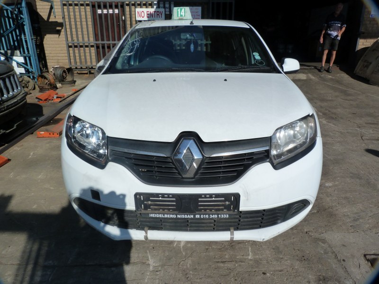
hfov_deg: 69.4
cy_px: 142
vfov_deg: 54.9
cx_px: 190
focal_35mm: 25
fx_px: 274
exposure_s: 1/640
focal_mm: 4.5
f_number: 5.6
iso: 125
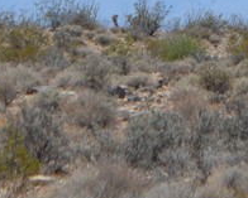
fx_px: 3147
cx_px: 348
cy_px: -13
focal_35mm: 429
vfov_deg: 3.6
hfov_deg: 4.5
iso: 400
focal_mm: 55
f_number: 7.1
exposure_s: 1/2000
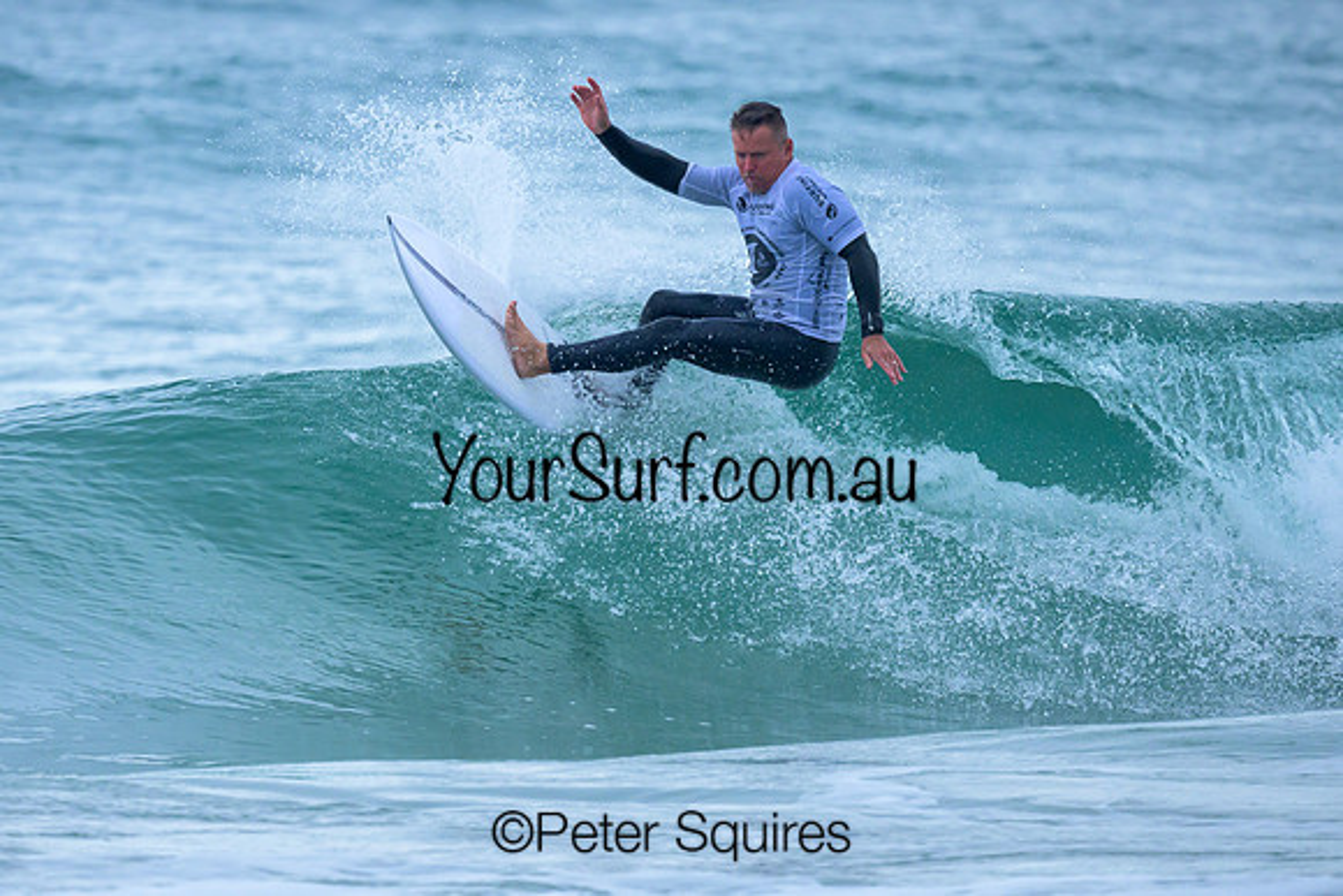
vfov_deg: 1.3
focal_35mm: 1100
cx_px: 588
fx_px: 41038
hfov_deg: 1.9
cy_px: 476
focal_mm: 800
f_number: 6.3
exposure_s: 1/2000
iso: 900
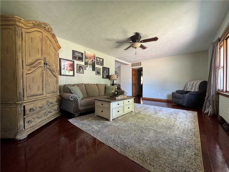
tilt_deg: -1.6
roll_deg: +0.3
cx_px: 114
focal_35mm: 14
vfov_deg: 85.7
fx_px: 93
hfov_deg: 102.1
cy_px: 86
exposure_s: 1/84
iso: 320
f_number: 2.2
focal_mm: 2.22
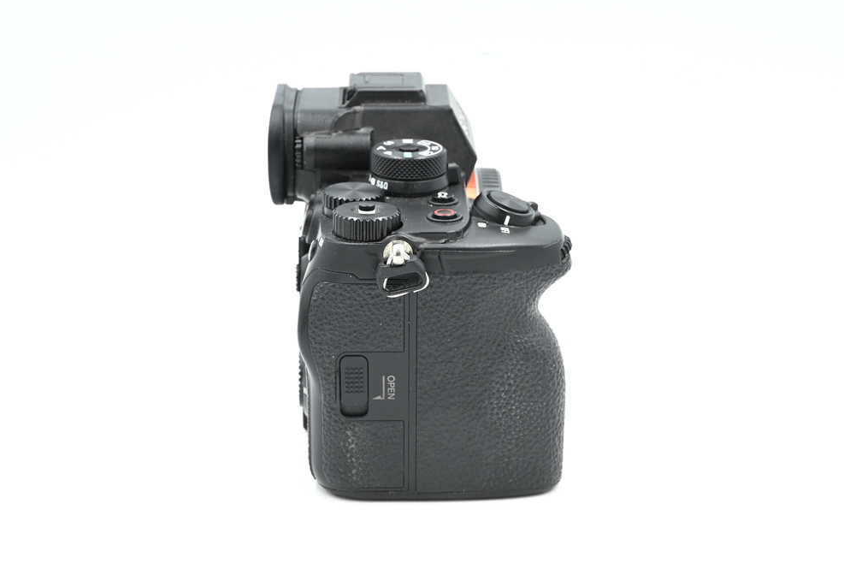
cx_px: 424
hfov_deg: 26.7
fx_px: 1782
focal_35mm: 76
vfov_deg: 17.9
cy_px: 282
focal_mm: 75
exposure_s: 1/13
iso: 200
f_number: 14
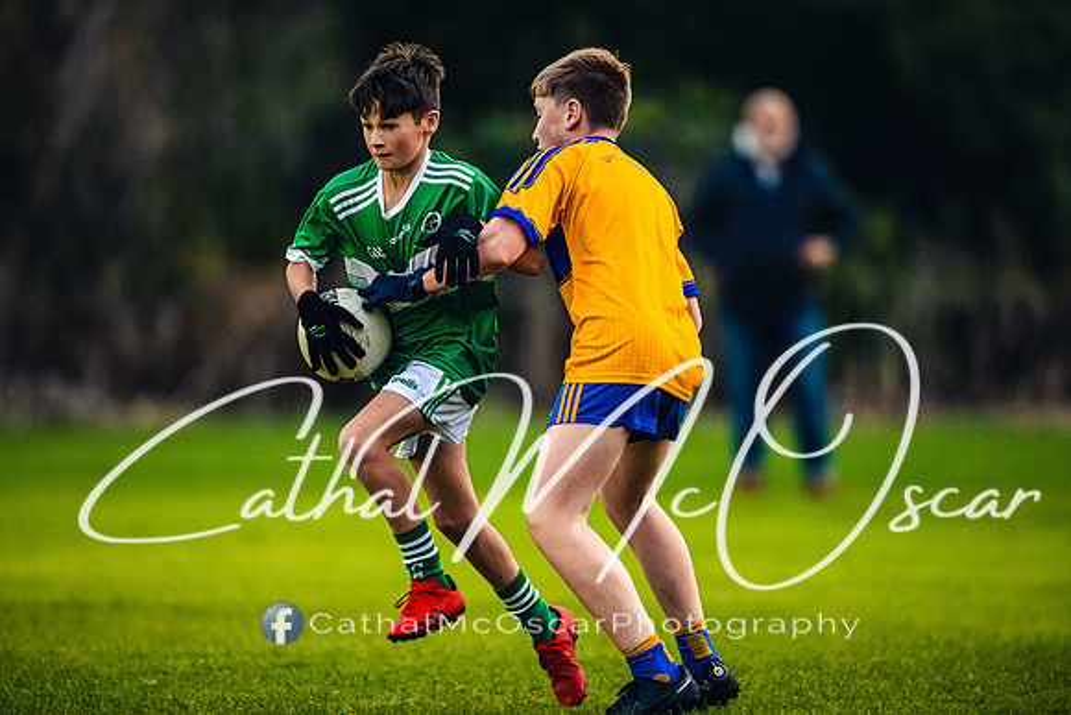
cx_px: 536
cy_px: 332
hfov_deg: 4.5
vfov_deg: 3.0
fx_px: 13698
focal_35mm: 460
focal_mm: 400
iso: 3200
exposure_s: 1/500
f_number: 2.8
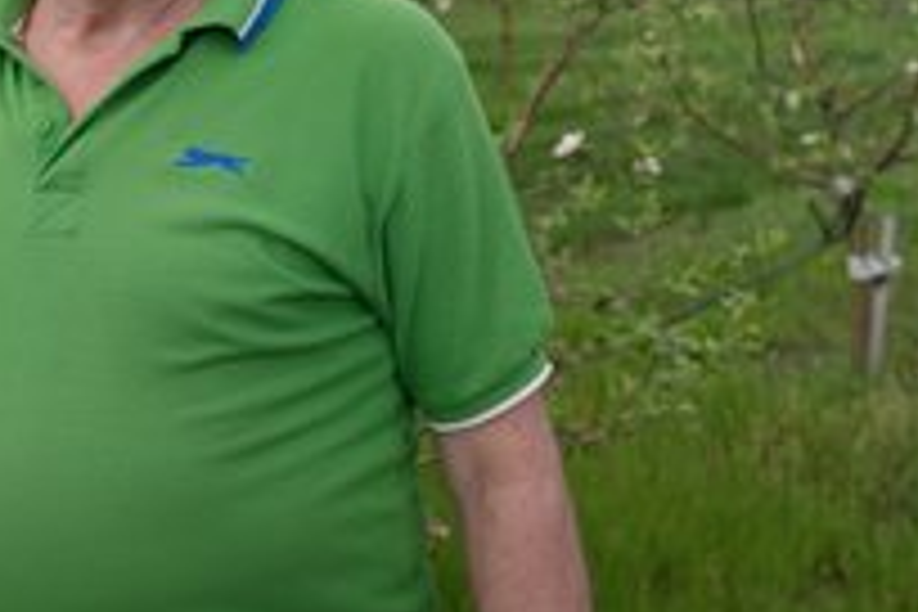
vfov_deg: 23.4
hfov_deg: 34.4
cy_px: 110
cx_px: 238
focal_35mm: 57
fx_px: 1453
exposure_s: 1/160
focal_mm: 29
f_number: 4
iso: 800
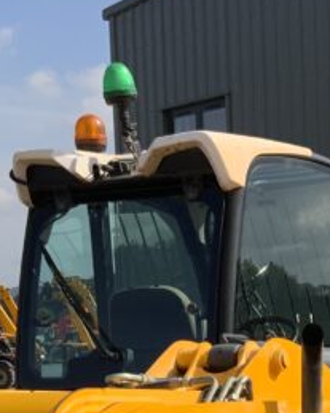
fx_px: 1368
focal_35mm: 112
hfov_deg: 13.4
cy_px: 517
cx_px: 379
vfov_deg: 16.4
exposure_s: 1/1848
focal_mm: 3
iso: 16
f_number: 1.8
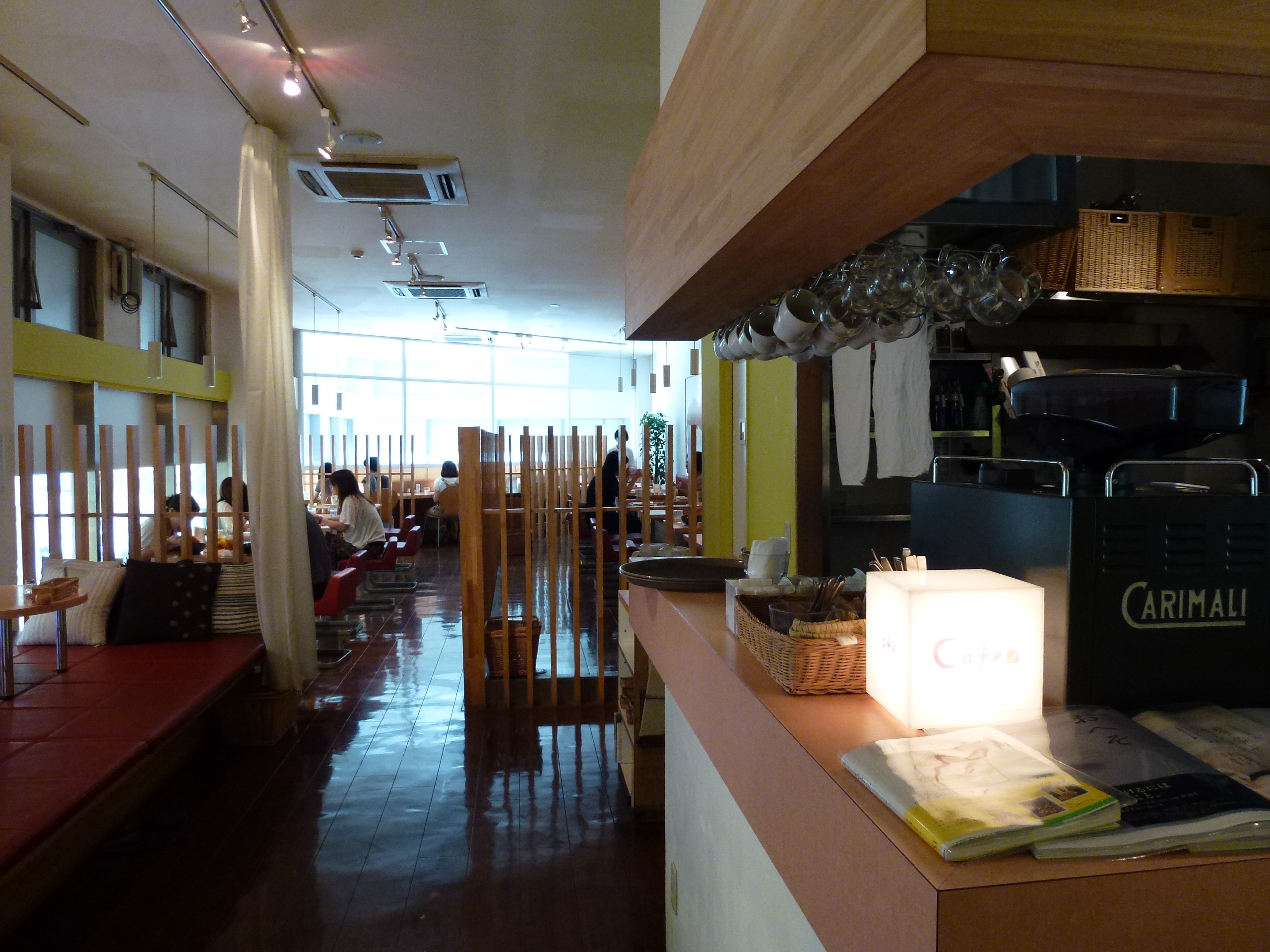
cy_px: 476
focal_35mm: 24
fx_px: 881
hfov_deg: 71.6
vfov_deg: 56.8
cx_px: 635
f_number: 3.3
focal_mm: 4.3
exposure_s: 1/25
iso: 200
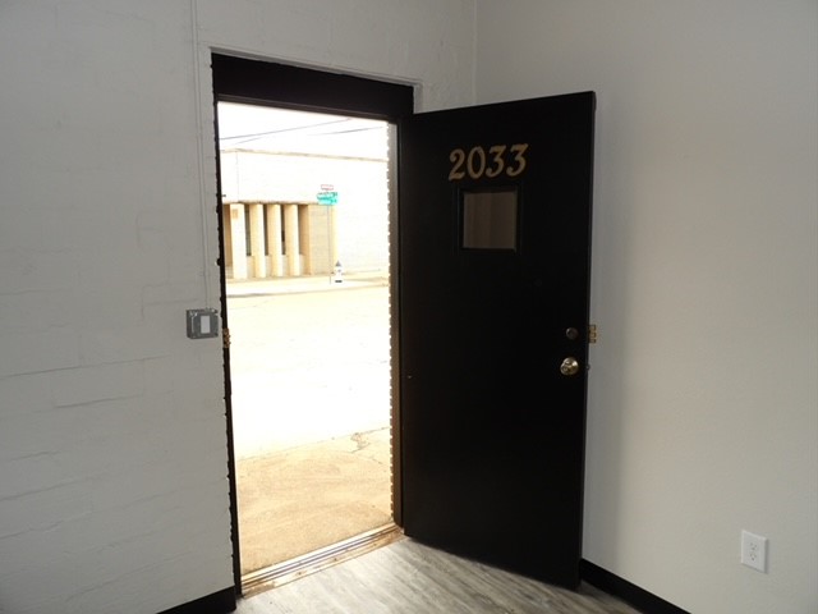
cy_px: 307
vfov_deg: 56.8
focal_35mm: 24
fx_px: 567
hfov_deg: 71.6
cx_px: 409
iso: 100
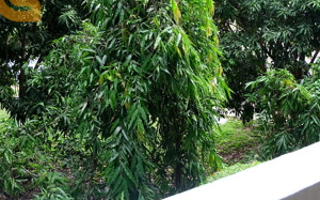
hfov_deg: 40.8
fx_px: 427
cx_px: 118
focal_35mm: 49
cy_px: -6
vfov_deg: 24.9
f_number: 4
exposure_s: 1/150
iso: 400
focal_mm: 16
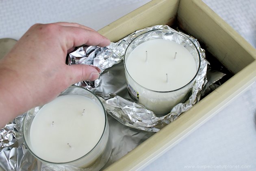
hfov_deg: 57.2
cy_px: 86
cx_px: 128
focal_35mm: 33
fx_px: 235
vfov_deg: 40.0
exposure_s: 1/40
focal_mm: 22
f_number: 4
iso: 320
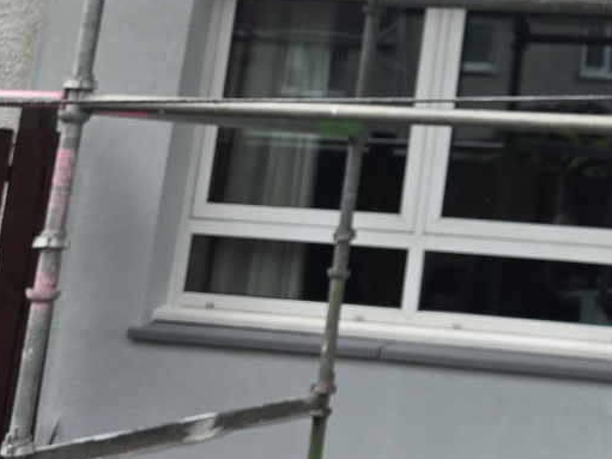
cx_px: 923
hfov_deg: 22.2
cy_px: -35
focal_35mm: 72
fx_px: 1273
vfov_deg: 19.6
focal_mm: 6.3
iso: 80
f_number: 1.7
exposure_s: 1/5000
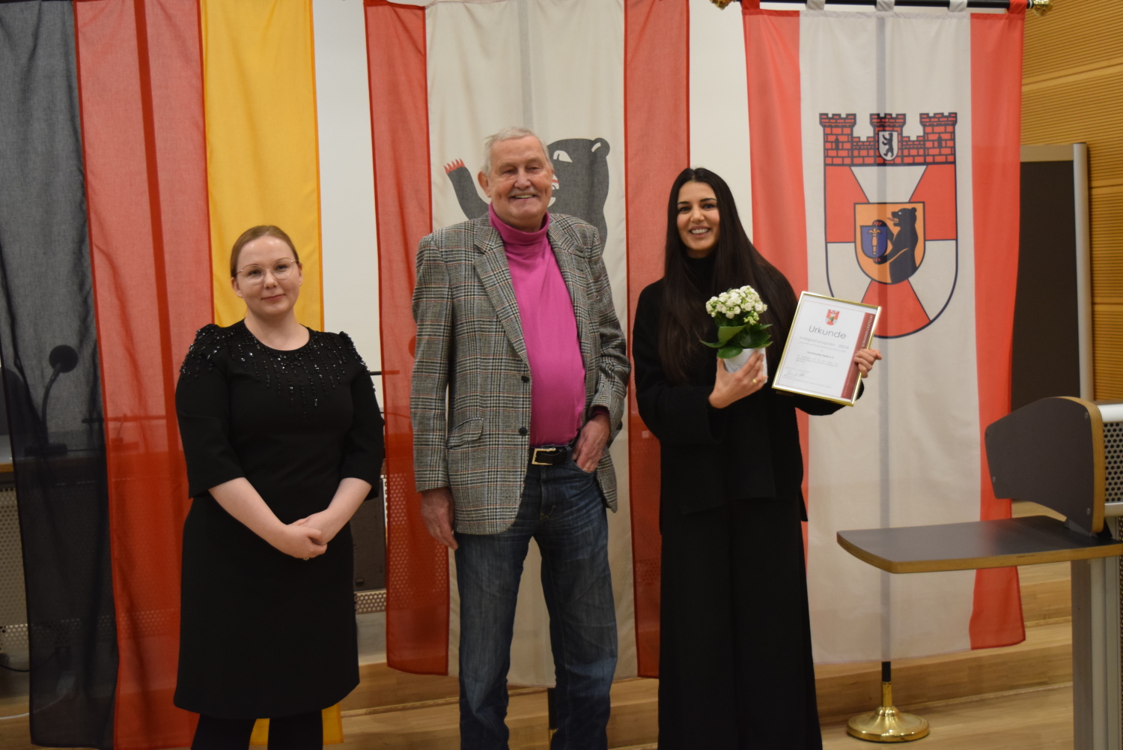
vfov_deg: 26.5
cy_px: 375
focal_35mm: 51
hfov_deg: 38.9
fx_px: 1591
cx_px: 562
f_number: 4.5
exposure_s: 1/60
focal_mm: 34
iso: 1100
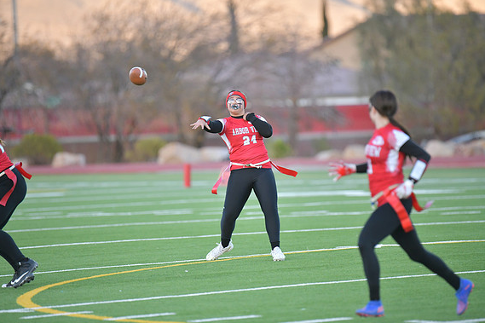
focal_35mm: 306
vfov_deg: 4.5
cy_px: 161
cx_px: 242
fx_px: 4121
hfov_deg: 6.7
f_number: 2.8
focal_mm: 300
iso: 2200
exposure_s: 1/3200
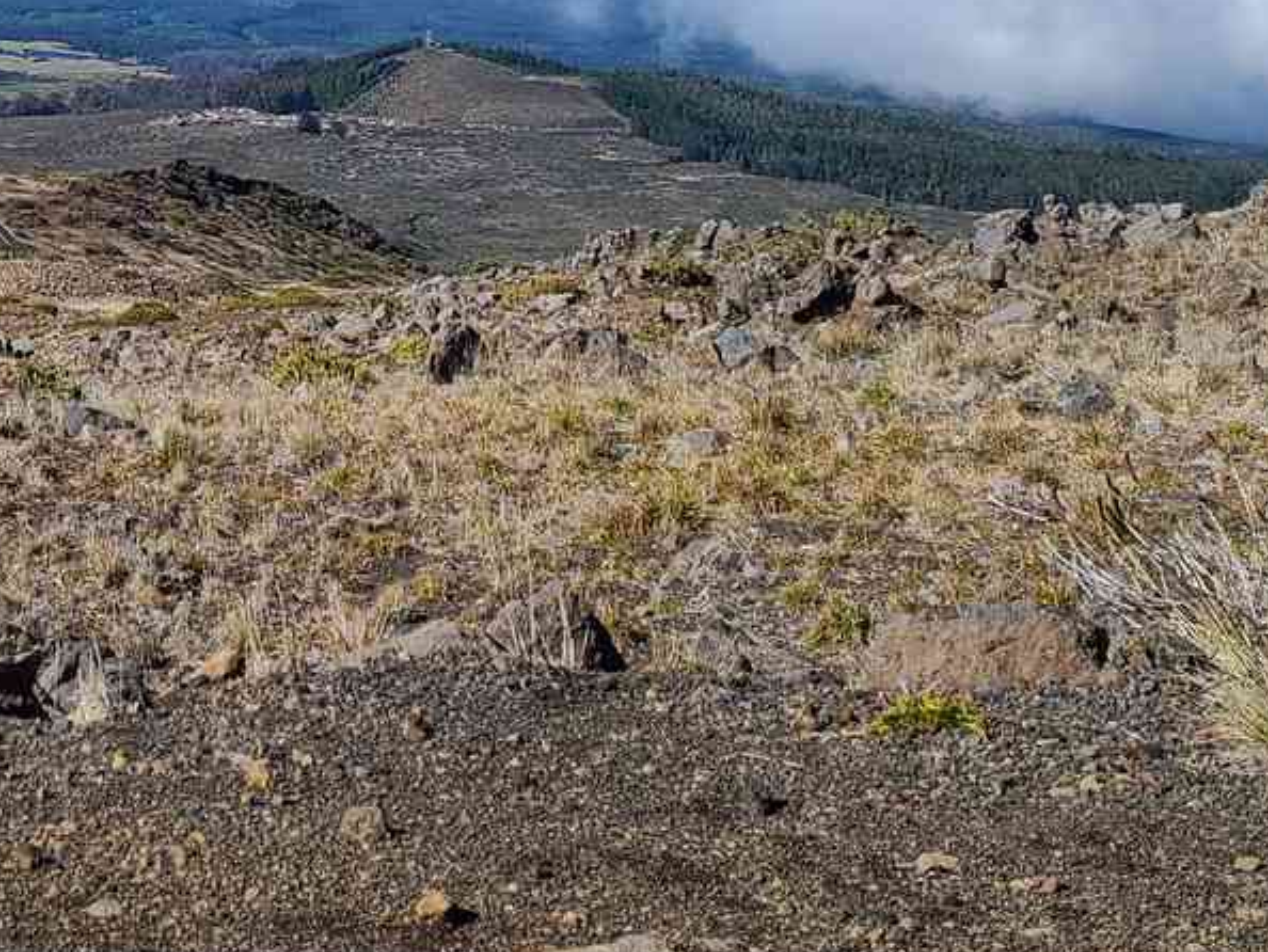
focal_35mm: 84
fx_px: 3078
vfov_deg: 16.7
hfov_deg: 22.5
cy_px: -250
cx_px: 34
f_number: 1.8
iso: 40
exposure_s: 1/3363
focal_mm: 5.4
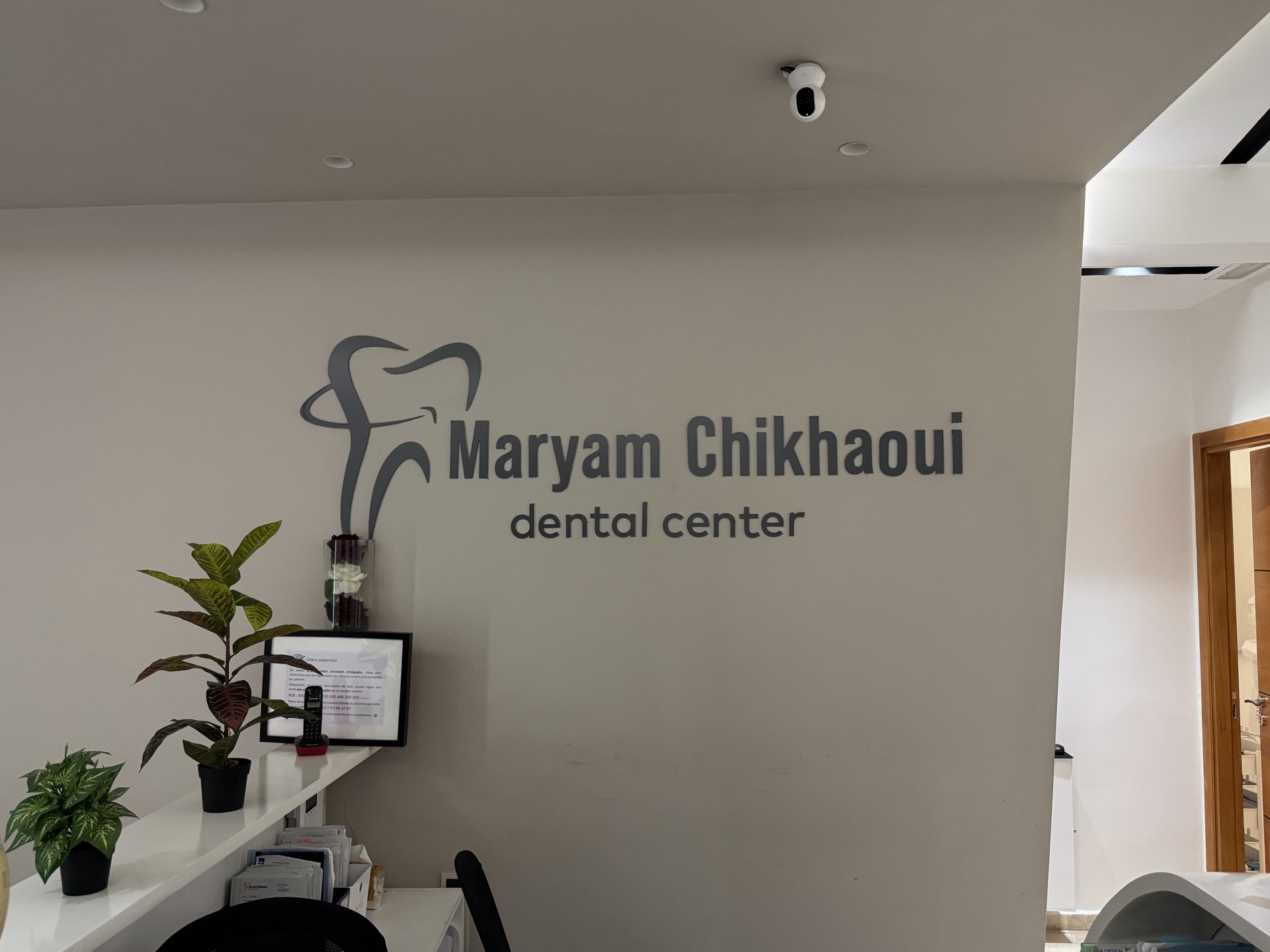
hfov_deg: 69.4
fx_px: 917
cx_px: 646
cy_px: 481
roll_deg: -0.7
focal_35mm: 25
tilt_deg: +3.4
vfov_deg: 54.9
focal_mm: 6.76
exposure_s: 1/50
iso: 400
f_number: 1.78
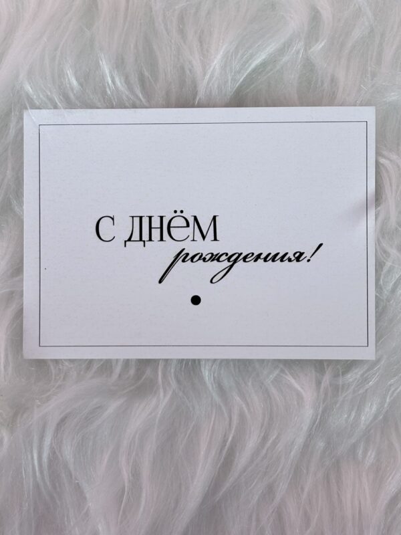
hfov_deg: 28.0
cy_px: 268
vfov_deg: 36.8
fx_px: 803
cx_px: 200
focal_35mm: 52
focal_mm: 5.96
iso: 32
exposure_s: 1/202
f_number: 1.6
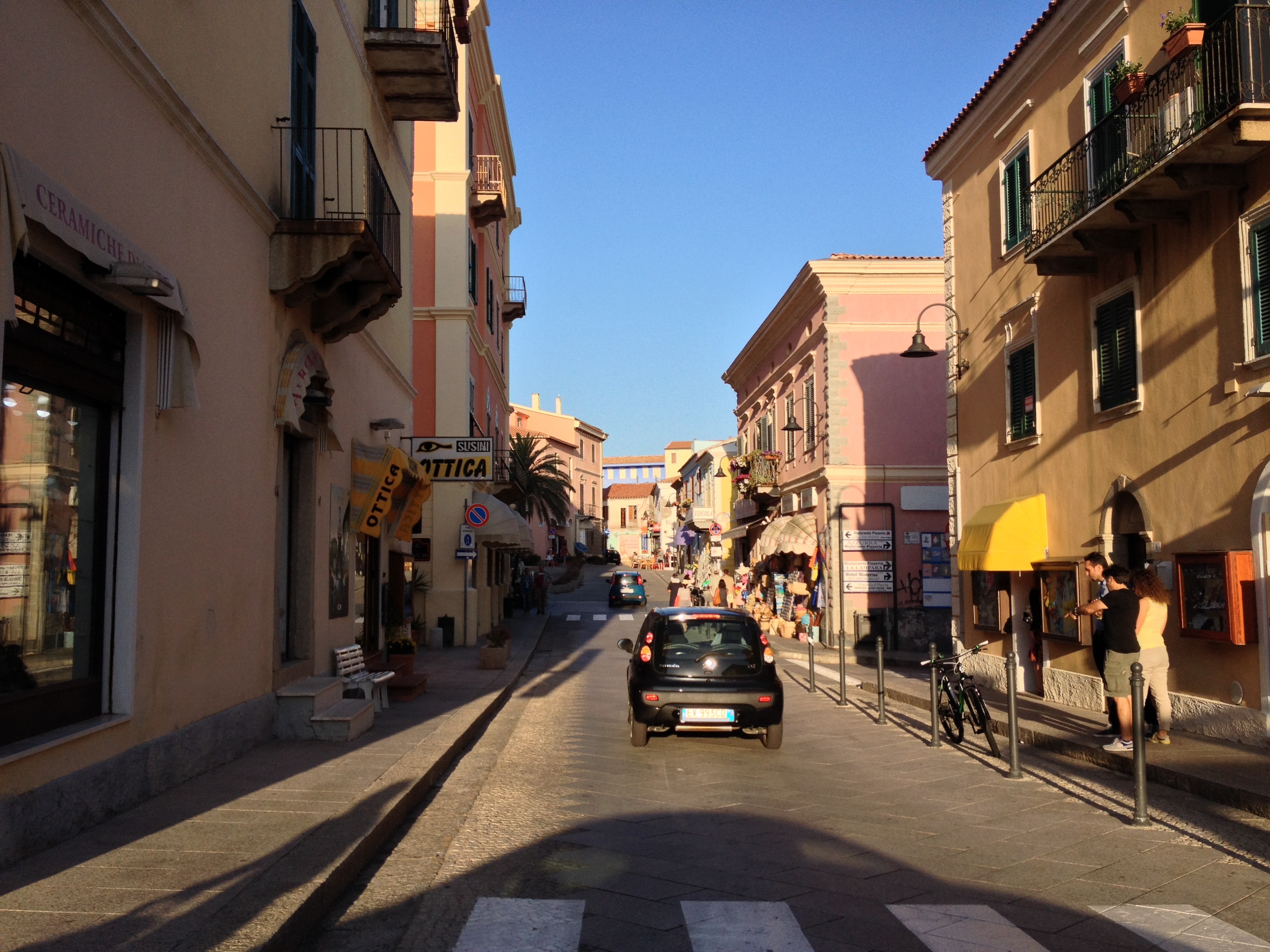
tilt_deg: +2.4
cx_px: 635
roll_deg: -0.2
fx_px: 1284
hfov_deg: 52.6
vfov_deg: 40.7
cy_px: 476
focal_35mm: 35
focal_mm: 4.28
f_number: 2.4
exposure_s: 1/1126
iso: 50
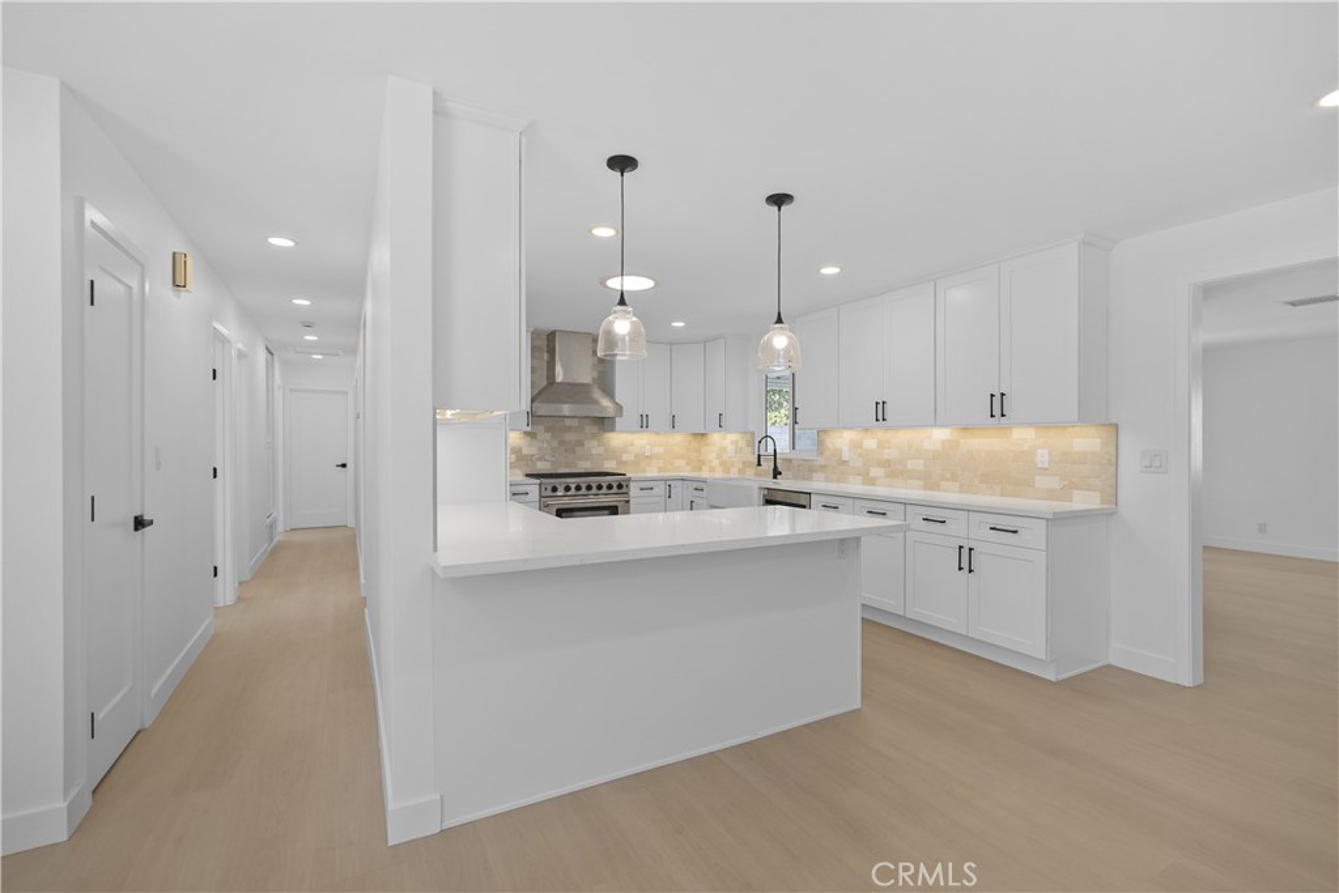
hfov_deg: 96.7
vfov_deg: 73.8
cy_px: 446
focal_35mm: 16
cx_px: 670
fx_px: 595
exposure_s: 1/15
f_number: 4
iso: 200
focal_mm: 16
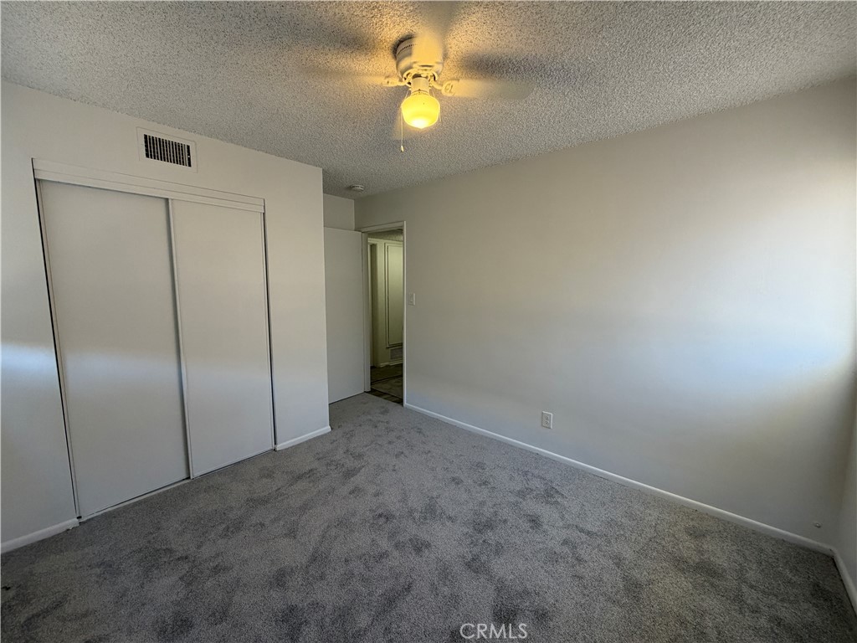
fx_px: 347
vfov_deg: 85.7
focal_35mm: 14
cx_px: 428
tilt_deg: -6.7
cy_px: 322
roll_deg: -0.2
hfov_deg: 102.1
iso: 200
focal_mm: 2.22
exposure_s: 1/120
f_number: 2.2
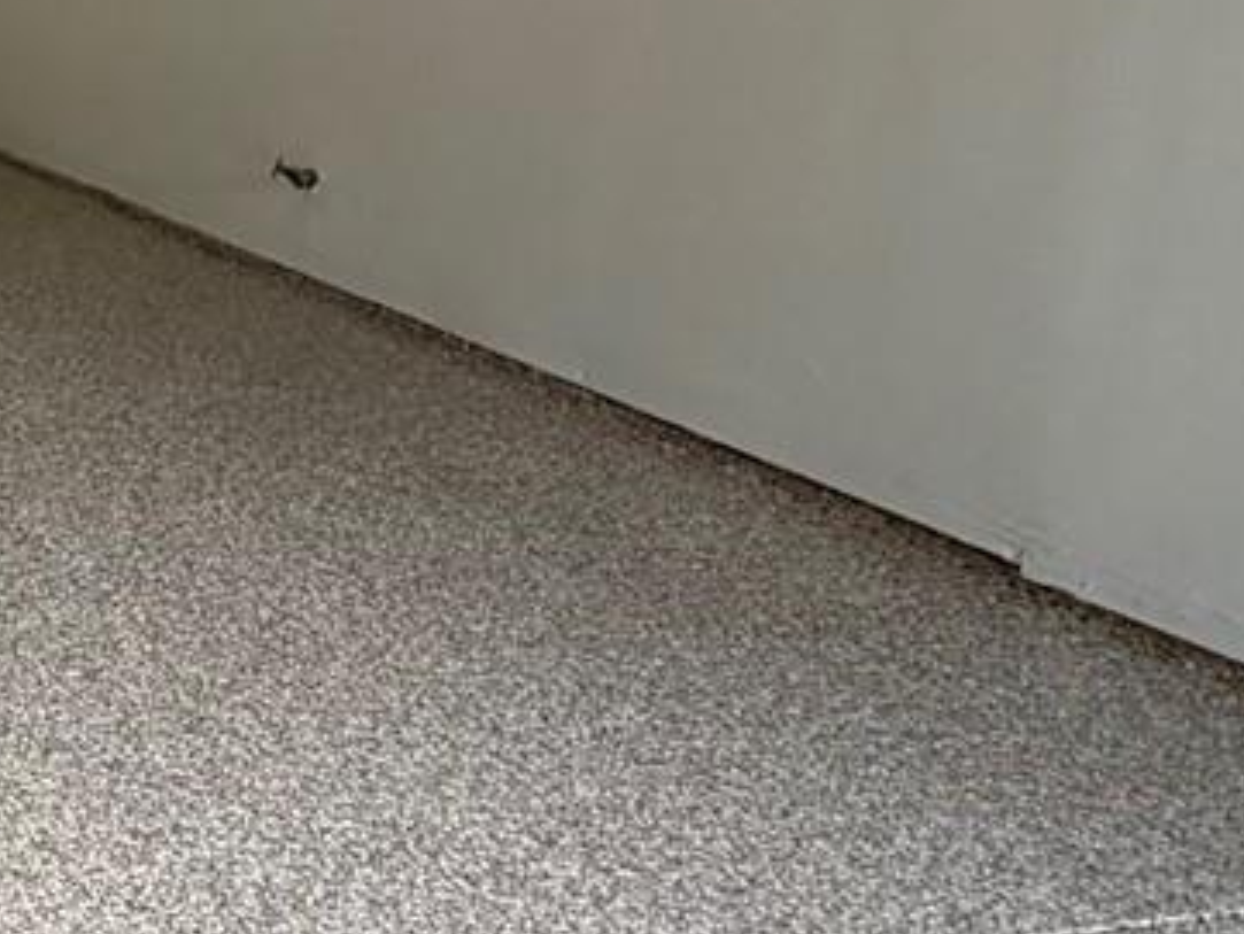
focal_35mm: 62
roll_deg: -2.4
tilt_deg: -10.0
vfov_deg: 22.6
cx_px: -662
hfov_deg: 24.0
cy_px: -28
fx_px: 2229
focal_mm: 2.22
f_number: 2.2
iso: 160
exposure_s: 1/60
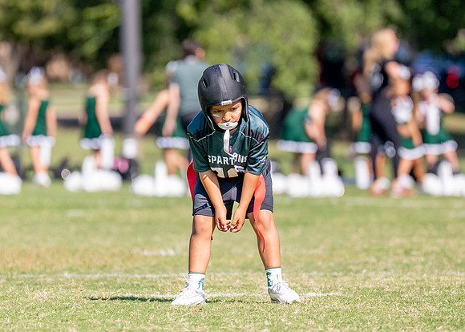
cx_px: 241
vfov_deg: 2.8
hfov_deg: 3.9
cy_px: 161
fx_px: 6864
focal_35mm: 520
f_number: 2.8
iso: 250
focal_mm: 200
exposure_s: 1/4000
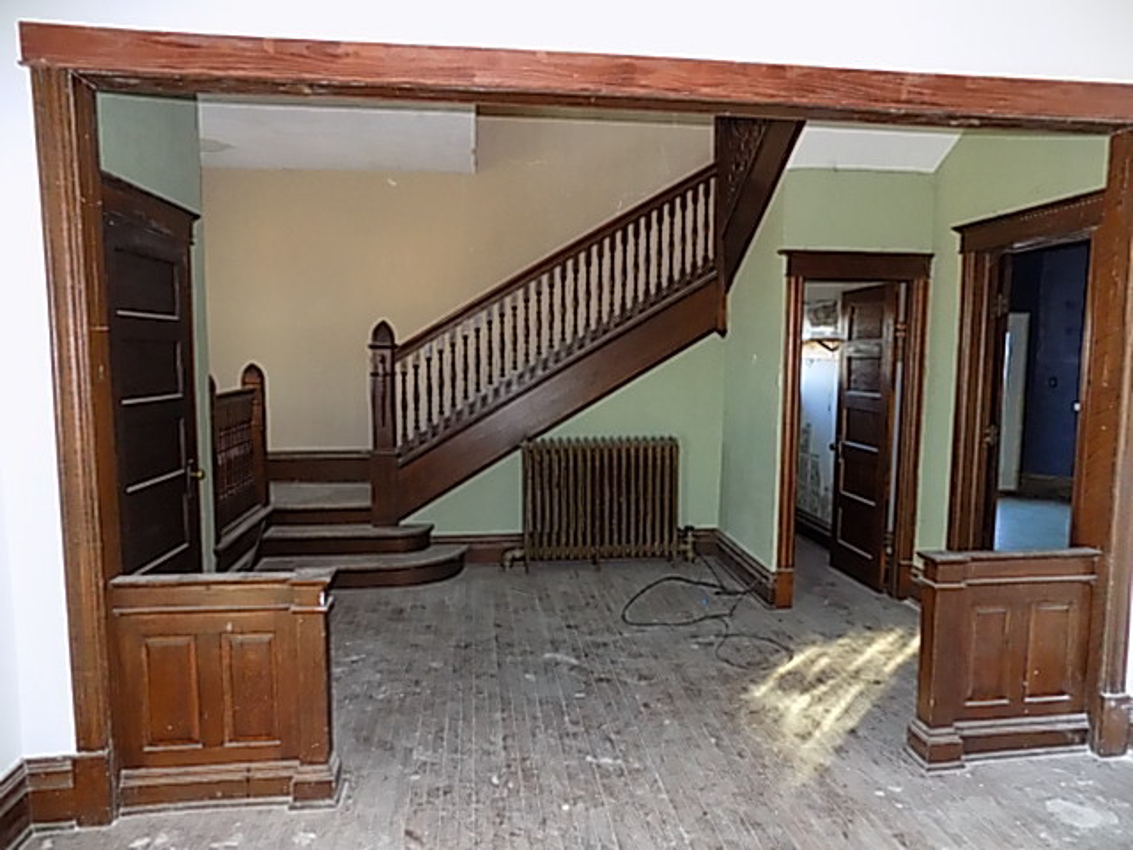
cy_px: 425
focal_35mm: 23
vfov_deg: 58.9
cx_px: 566
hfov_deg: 73.9
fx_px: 753
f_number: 3.1
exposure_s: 1/30
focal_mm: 4
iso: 320
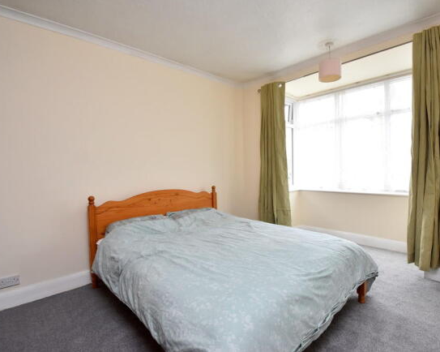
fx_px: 221
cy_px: 176
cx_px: 241
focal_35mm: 17
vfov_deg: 76.9
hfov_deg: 89.4
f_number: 4.5
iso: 800
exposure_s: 1/200
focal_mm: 10
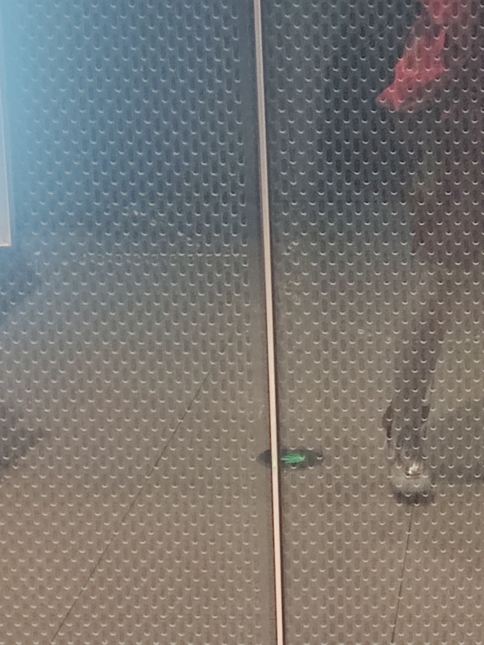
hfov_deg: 14.0
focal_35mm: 104
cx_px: 510
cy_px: 315
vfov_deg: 18.9
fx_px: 1939
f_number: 1.79
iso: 203
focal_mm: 4.71
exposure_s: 1/33
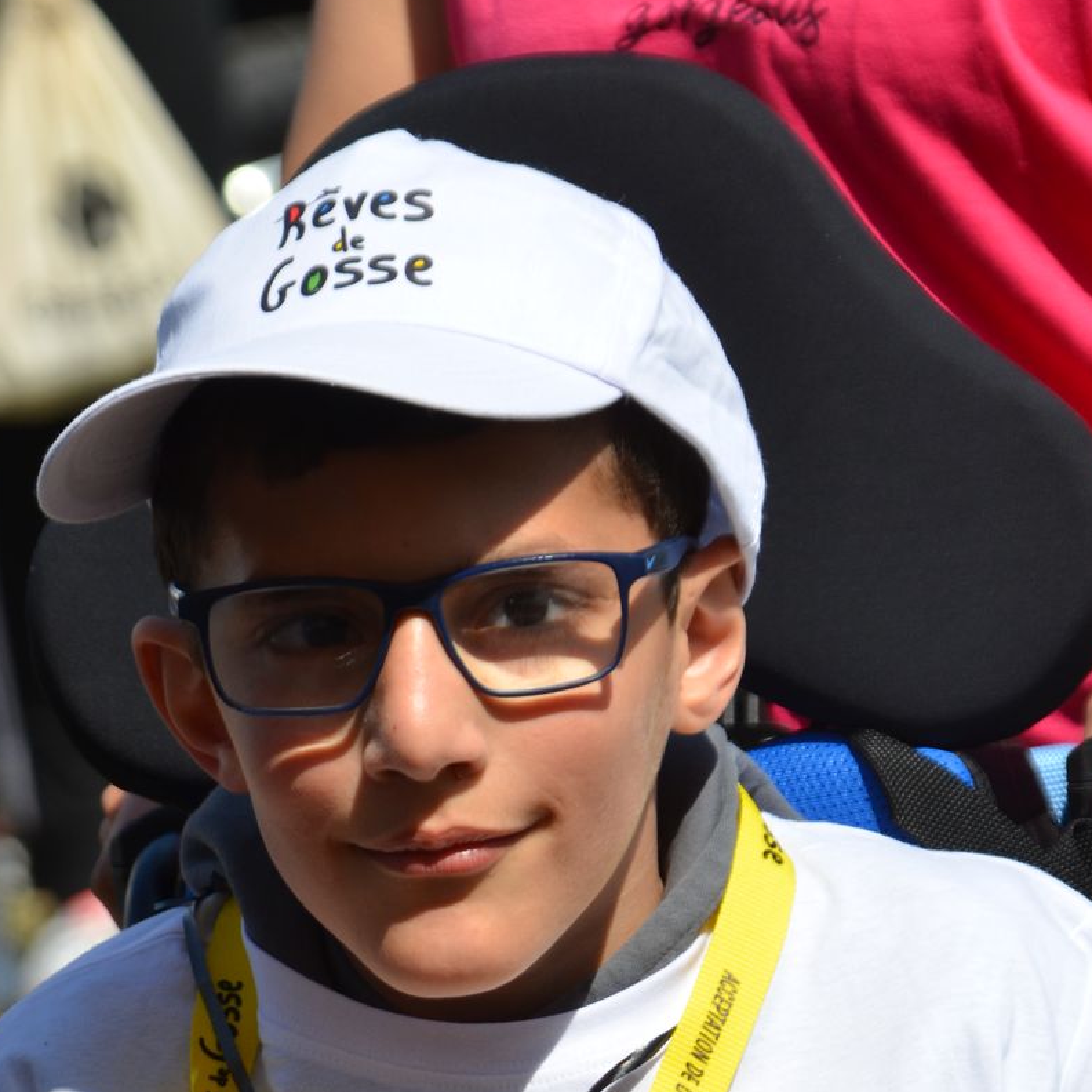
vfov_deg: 4.6
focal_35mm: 380
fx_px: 13558
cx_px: 394
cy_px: 640
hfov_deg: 4.6
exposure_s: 1/2000
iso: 320
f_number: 5.6
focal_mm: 145
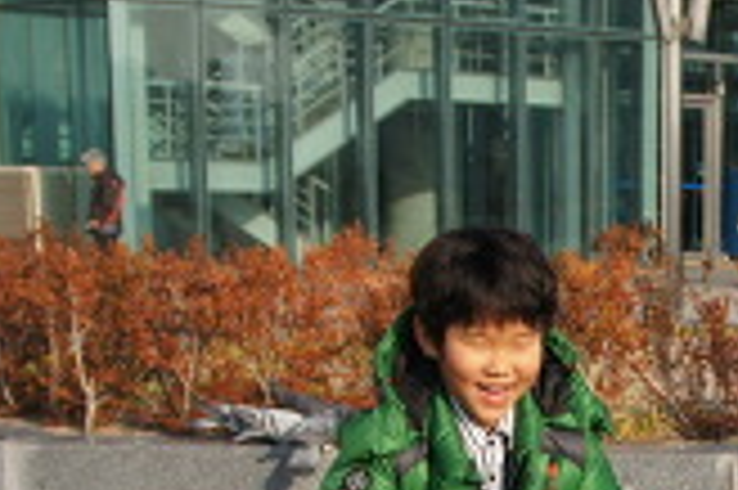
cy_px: 739
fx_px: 2171
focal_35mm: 106
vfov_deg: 12.3
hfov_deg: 18.3
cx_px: 891
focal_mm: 20
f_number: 4
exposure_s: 1/2000
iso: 400
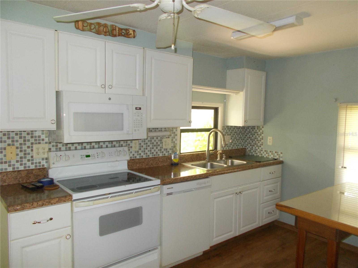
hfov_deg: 67.3
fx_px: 269
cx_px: 179
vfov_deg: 53.1
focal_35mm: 26
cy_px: 134
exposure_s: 1/25
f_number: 3.2
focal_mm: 4.6
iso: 200
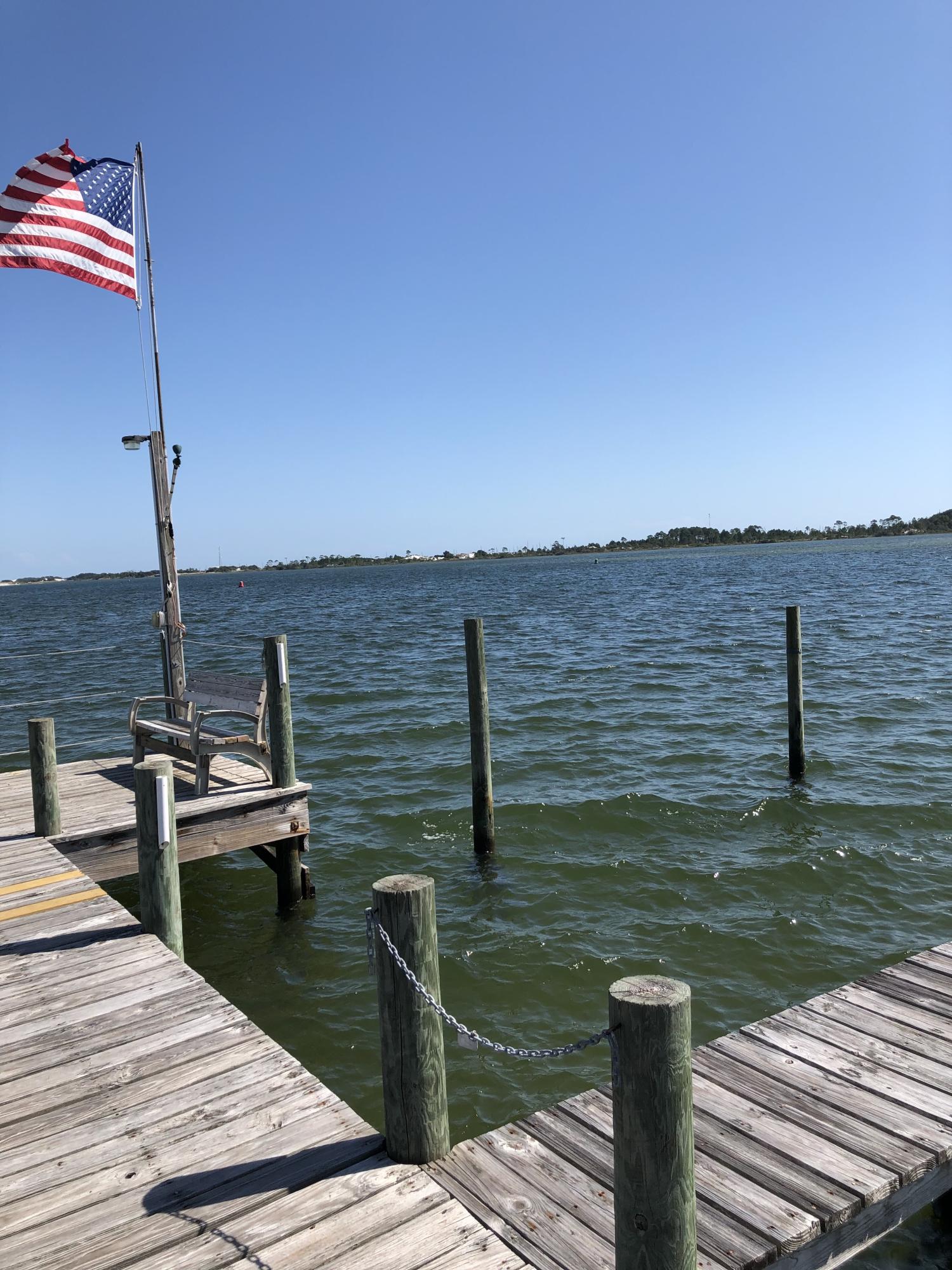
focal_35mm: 28
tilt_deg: -3.3
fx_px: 1027
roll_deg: +2.5
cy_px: 635
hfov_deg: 49.7
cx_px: 476
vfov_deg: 63.4
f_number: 1.8
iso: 20
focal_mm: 4
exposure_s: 1/2404
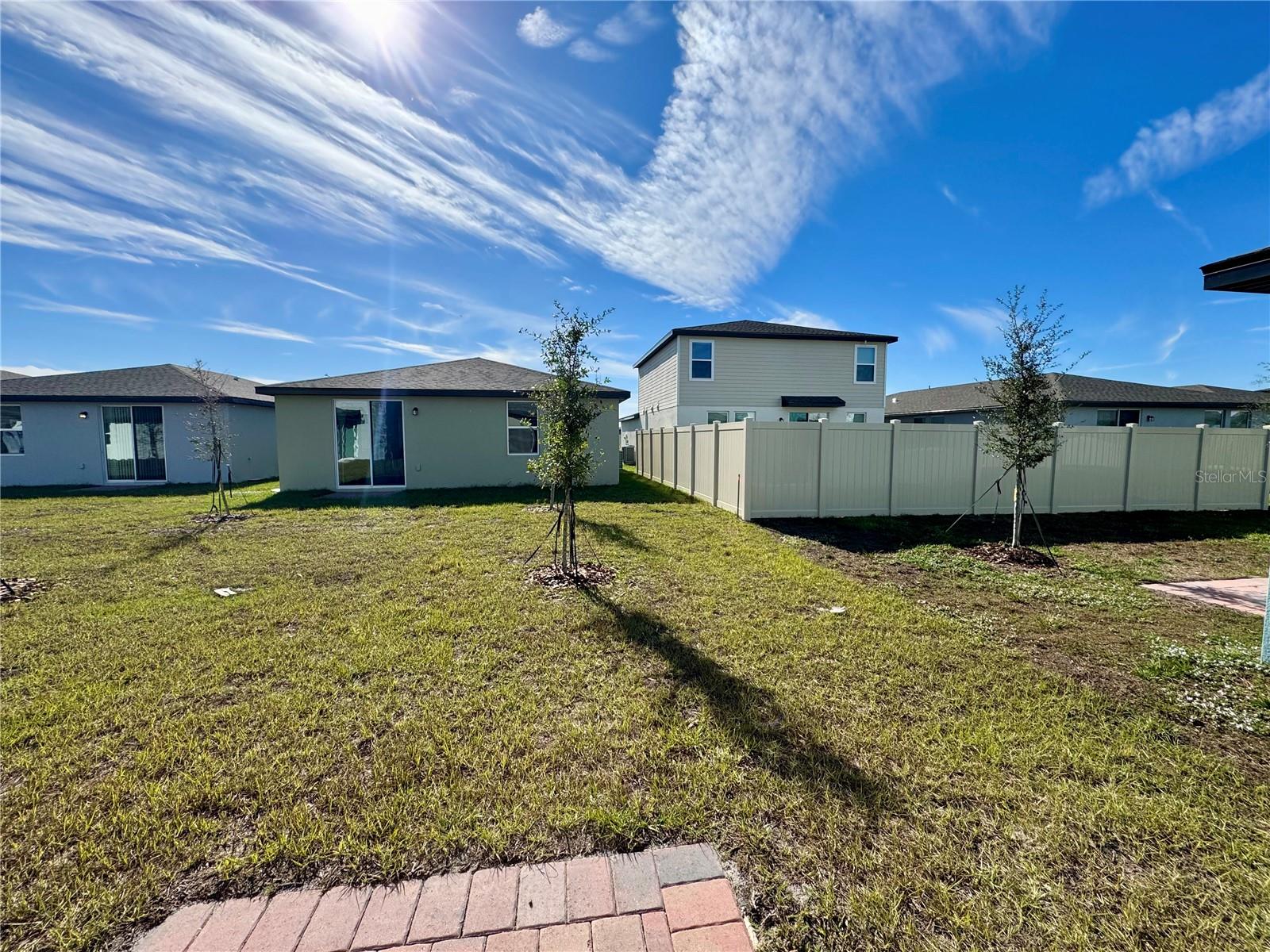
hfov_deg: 102.1
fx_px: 514
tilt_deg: -5.0
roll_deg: +0.4
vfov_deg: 85.7
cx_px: 635
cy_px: 476
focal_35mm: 14
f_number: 2.2
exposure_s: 1/2985
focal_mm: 2.22
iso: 50
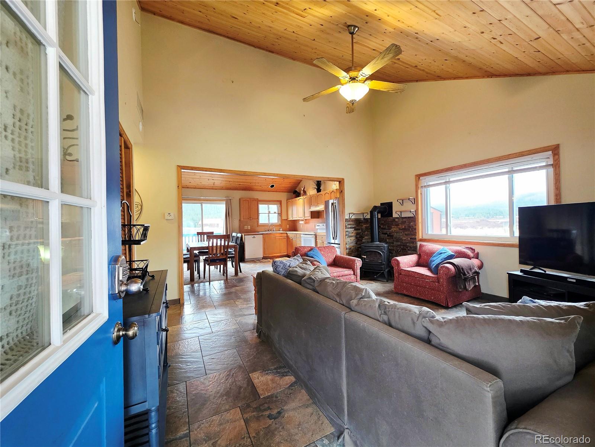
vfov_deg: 89.9
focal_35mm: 13
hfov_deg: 106.2
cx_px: 298
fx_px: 223
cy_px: 224
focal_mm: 2.2
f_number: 1.9
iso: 200
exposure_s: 1/60.2
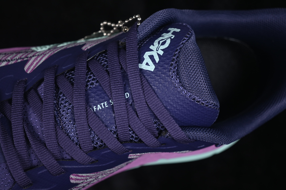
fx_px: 596
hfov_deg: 27.0
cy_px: 95
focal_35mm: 75
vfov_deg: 18.2
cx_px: 143
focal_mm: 50
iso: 160
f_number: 6.3
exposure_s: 1/60
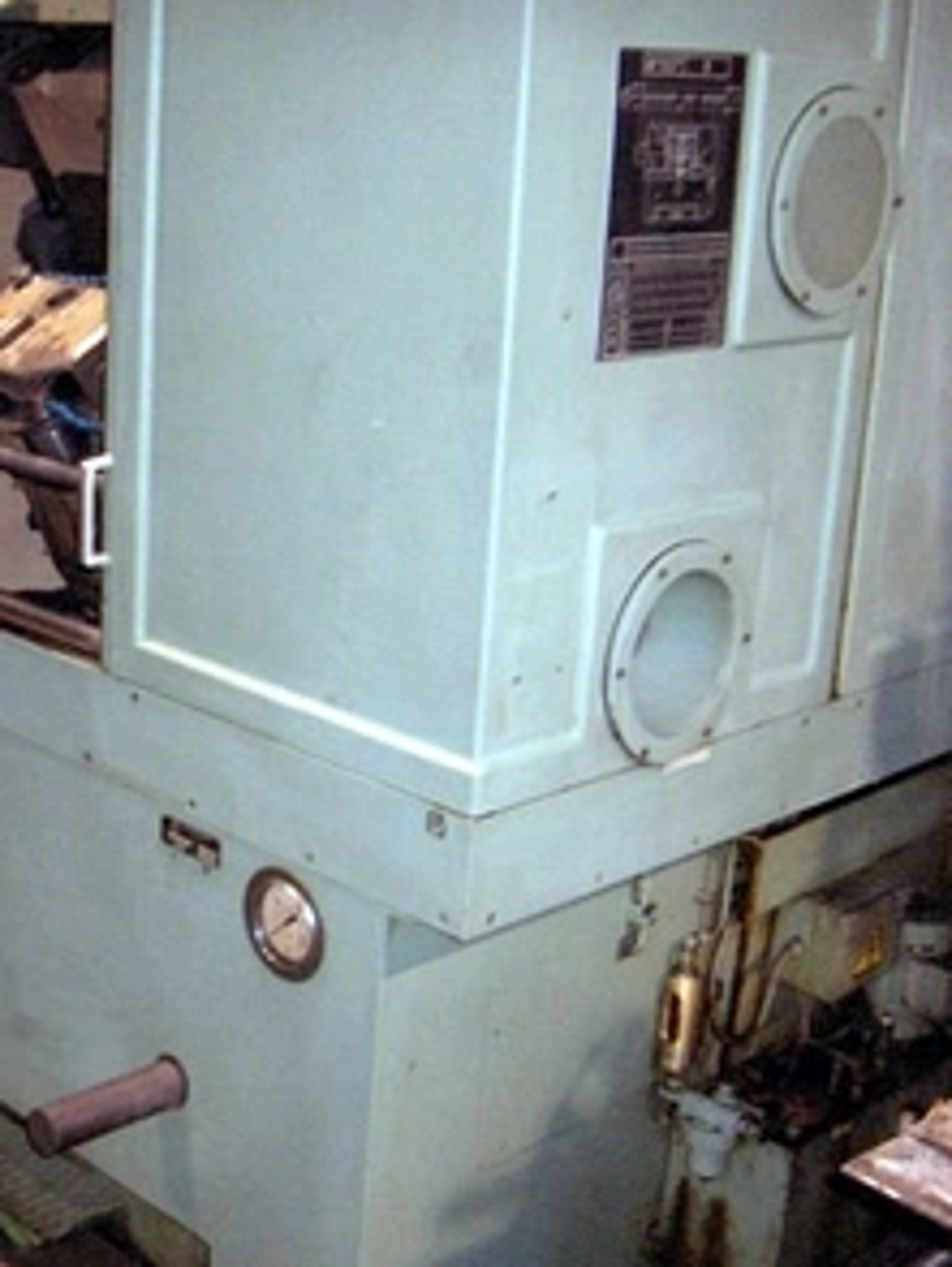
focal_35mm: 53
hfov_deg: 26.8
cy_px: 640
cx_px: 127
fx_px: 1941
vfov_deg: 36.1
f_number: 2.8
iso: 100
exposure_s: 1/60
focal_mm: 8
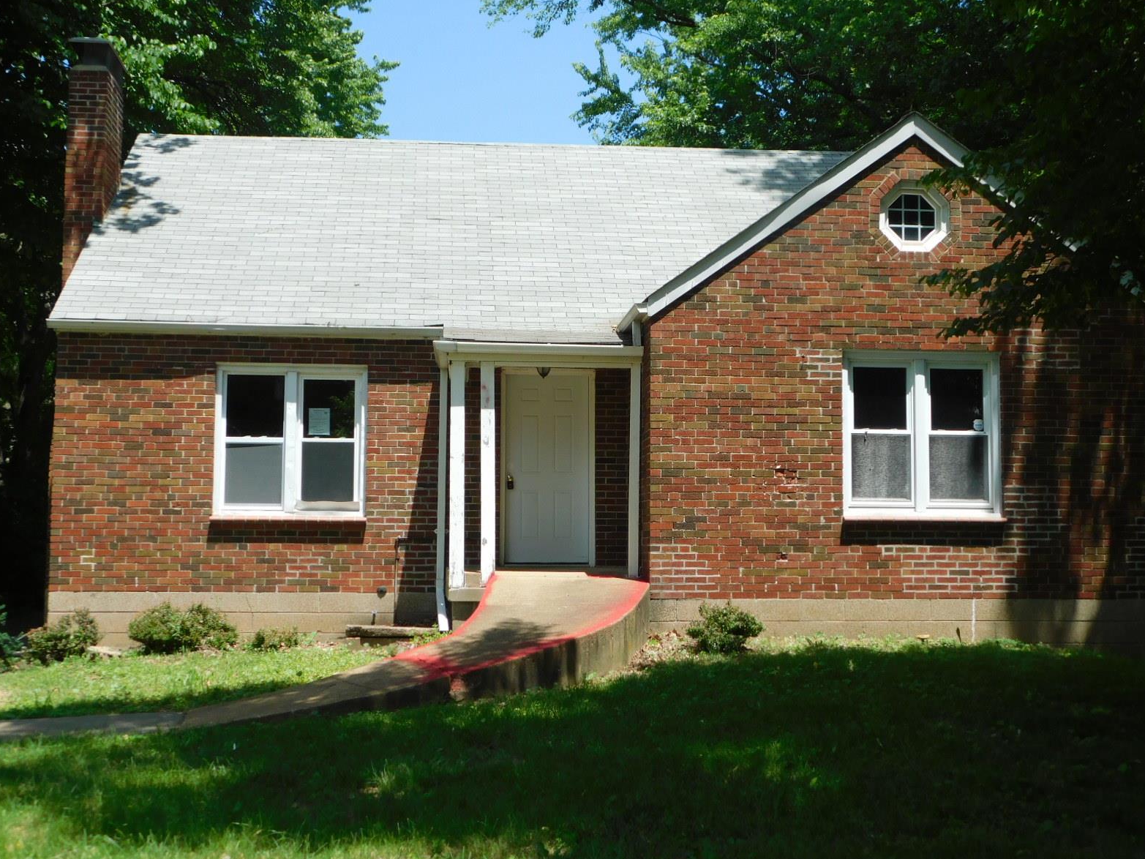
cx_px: 582
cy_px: 425
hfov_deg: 41.2
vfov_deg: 31.5
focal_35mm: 46
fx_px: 1522
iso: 125
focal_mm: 8
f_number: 3.7
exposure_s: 1/640
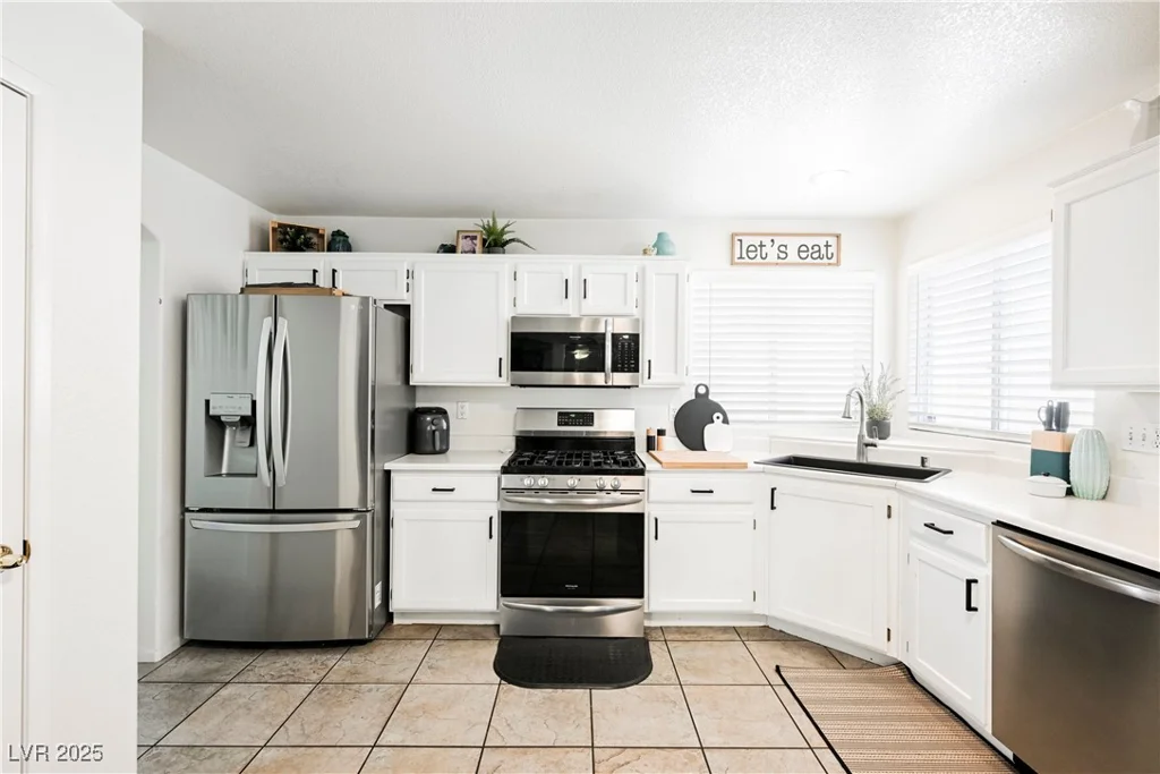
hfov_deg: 96.7
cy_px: 387
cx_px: 580
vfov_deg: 73.8
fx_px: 516
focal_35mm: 16
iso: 400
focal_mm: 16
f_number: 8
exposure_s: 1/40
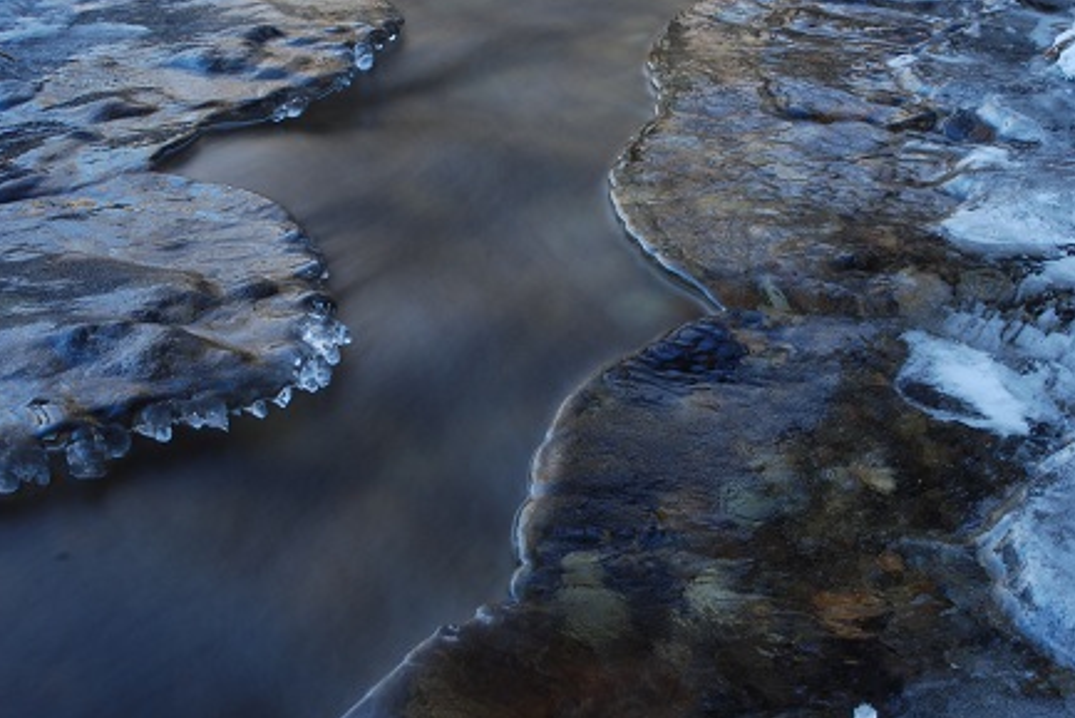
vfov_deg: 21.2
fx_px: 1912
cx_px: 540
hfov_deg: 31.4
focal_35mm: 64
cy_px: 245
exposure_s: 5
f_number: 22
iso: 200
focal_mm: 28
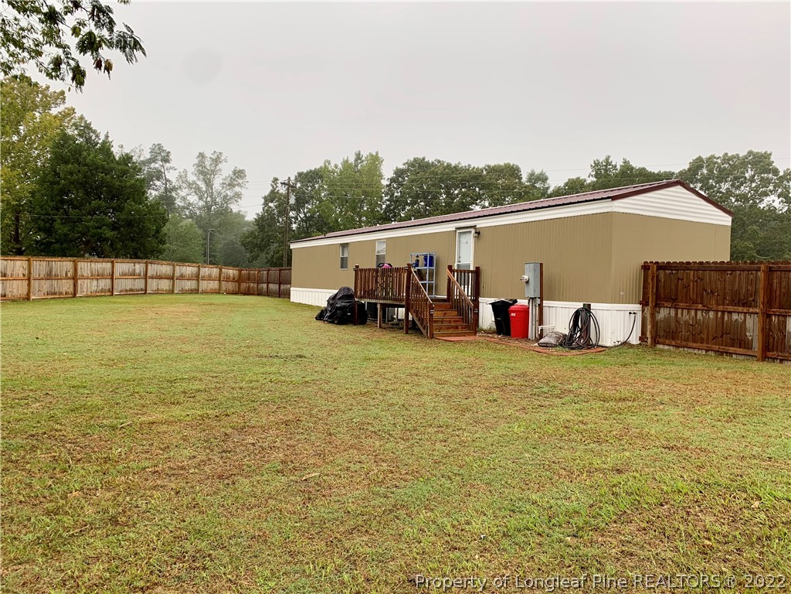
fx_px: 594
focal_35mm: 26
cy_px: 297
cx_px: 396
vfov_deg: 53.1
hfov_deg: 67.3
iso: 32
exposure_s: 1/122
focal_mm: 4.25
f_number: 1.8
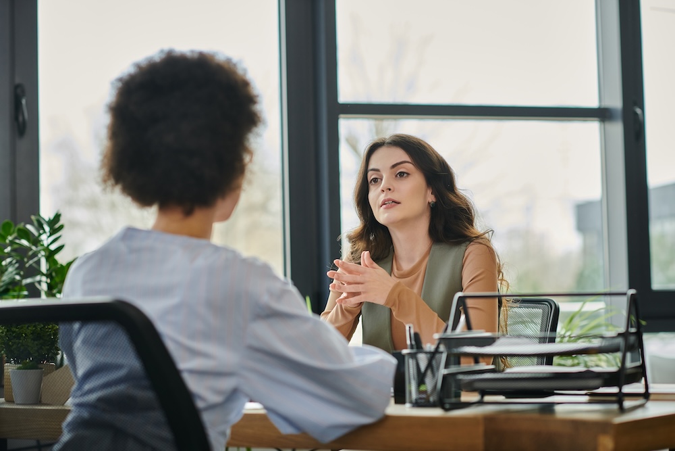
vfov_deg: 16.1
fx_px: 1594
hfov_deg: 23.9
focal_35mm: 85
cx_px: 338
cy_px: 226
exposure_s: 1/200
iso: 400
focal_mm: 85
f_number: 2.8
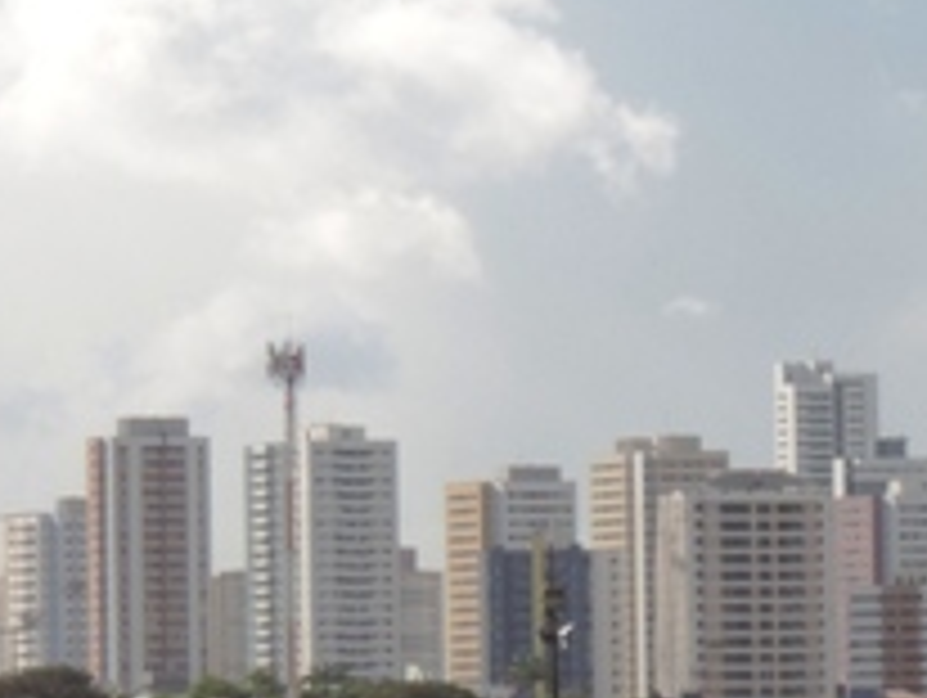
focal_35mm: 291
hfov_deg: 6.7
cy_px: 531
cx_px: 1192
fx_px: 7802
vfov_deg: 5.1
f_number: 3.9
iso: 80
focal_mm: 13.3
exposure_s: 1/800
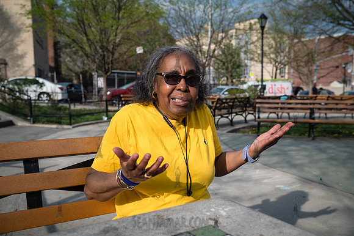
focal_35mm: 35
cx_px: 177
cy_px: 118
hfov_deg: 54.5
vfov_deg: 37.8
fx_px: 344
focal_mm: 35
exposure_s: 1/1250
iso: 200
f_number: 4.5
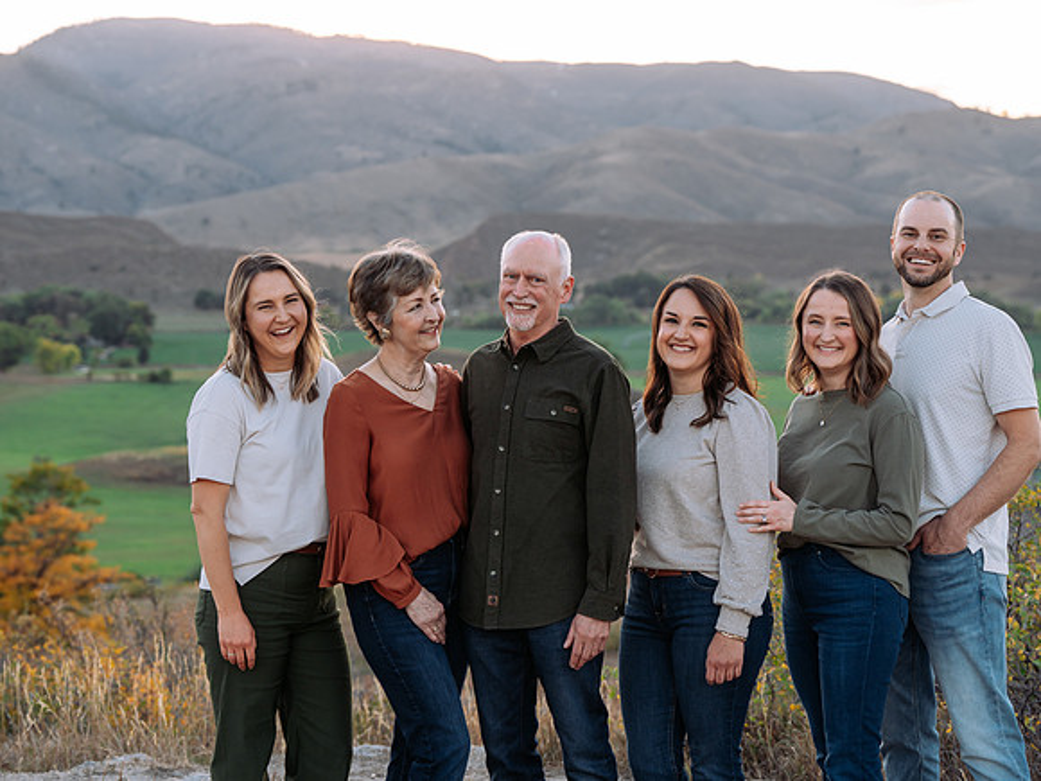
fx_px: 2506
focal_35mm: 83
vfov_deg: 17.7
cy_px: 390
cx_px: 520
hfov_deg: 23.5
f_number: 4.5
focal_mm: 77
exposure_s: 1/160
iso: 500
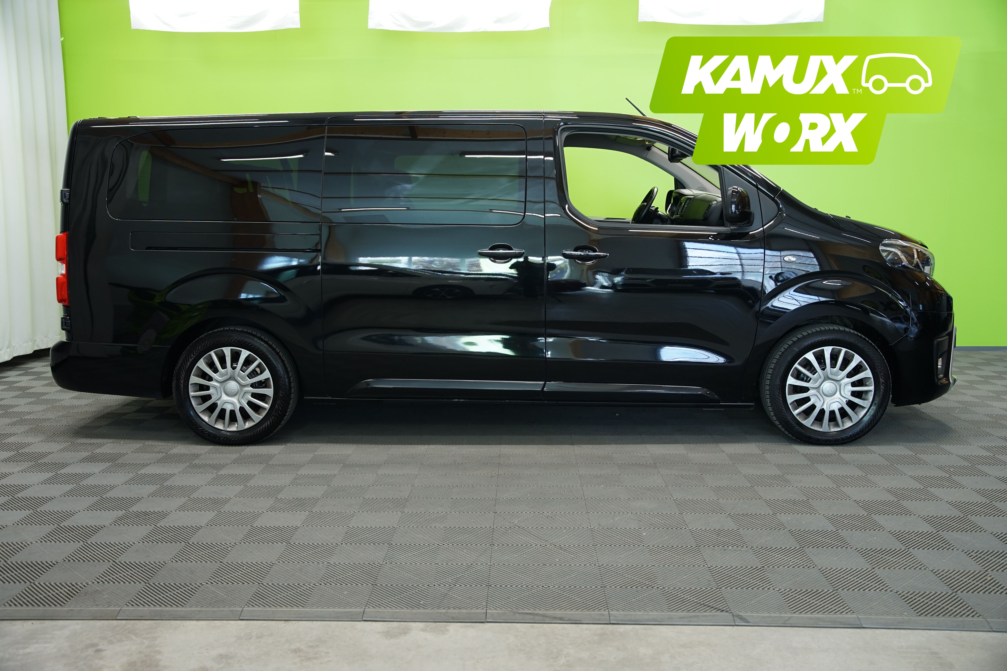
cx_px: 504
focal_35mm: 34
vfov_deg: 38.9
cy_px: 336
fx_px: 951
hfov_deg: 55.8
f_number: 5
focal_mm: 34
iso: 500
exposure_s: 1/20
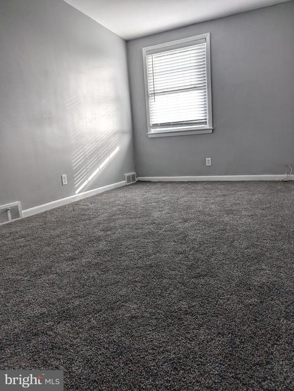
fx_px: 271
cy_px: 196
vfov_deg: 71.5
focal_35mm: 24
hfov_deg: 56.9
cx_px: 147
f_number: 1.68
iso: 21
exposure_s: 1/91
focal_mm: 6.9
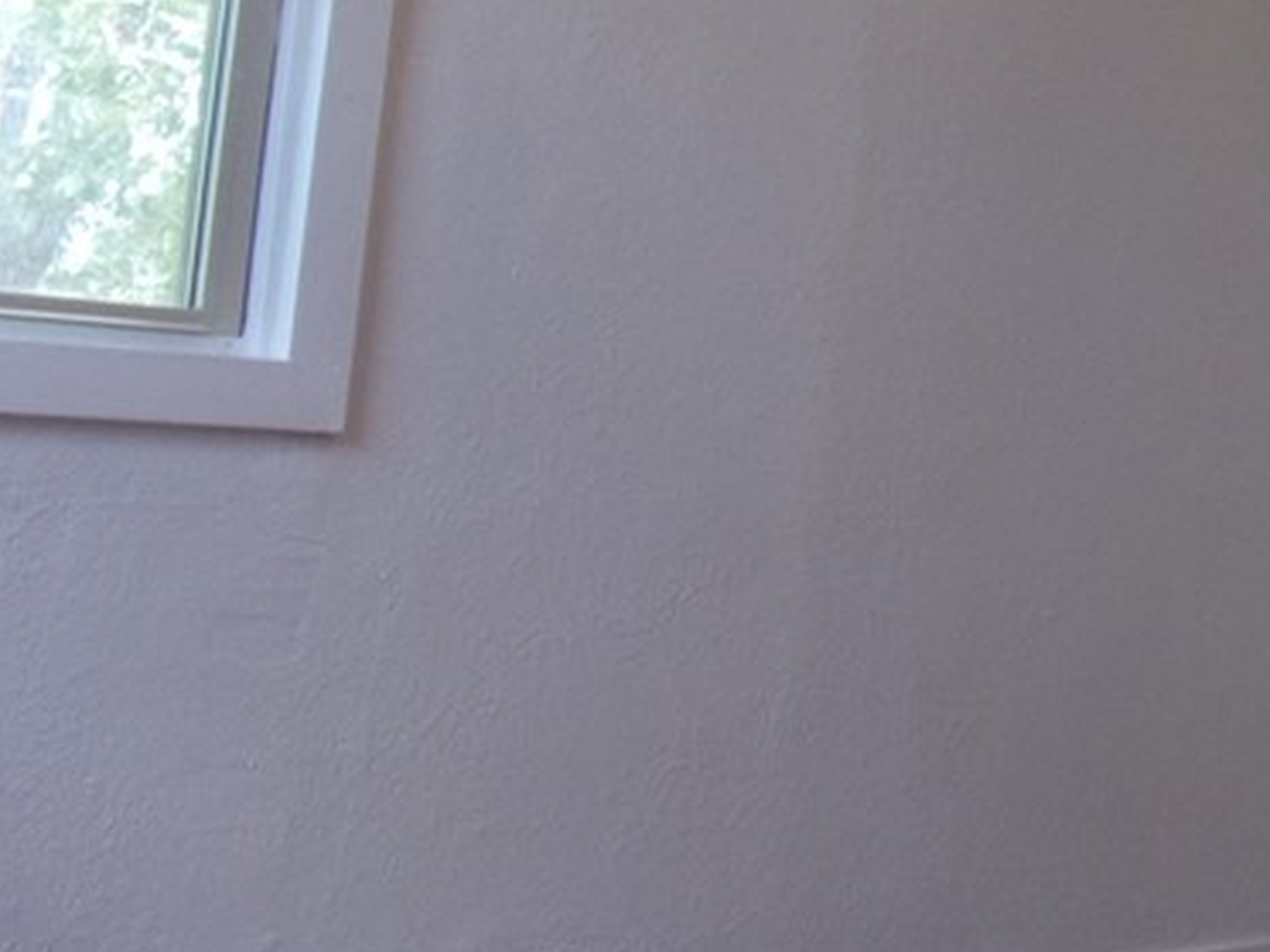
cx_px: 1250
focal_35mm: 66
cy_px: 119
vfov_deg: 21.8
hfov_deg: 27.8
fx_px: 2421
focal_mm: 4.3
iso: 88
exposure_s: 1/34
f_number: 3.3
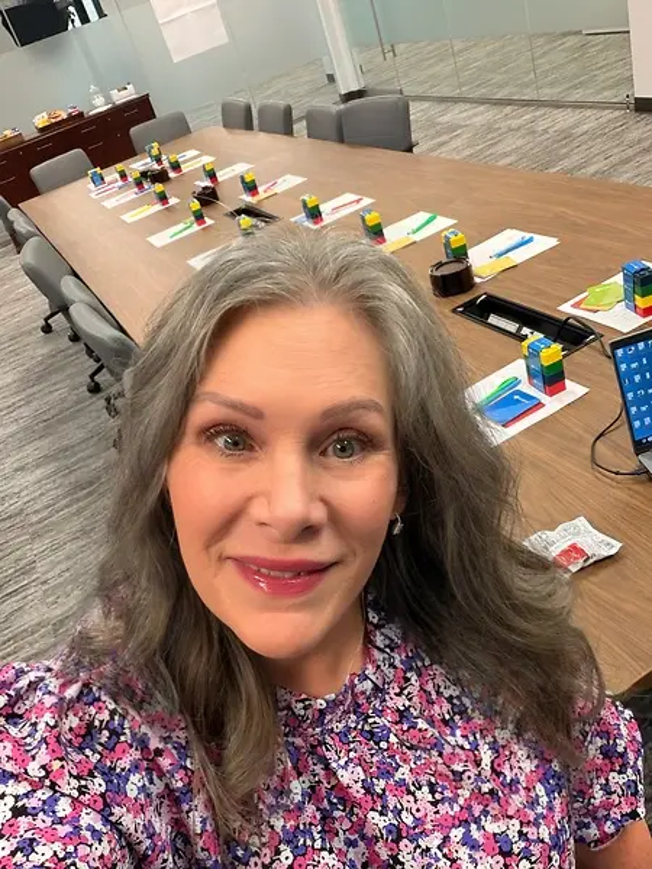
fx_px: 753
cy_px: 434
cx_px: 326
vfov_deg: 60.0
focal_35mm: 30
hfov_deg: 46.8
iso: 100
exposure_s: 1/60
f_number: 1.9
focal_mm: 2.71
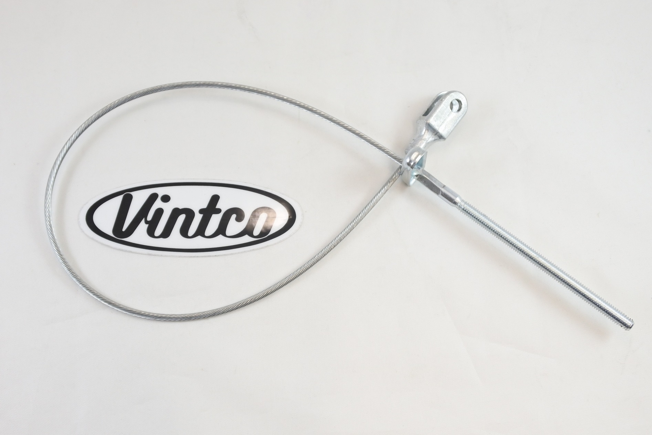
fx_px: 743
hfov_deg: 47.4
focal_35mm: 41
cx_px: 326
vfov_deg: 32.6
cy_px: 218
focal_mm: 15.3
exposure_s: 1/125
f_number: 4.2
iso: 400
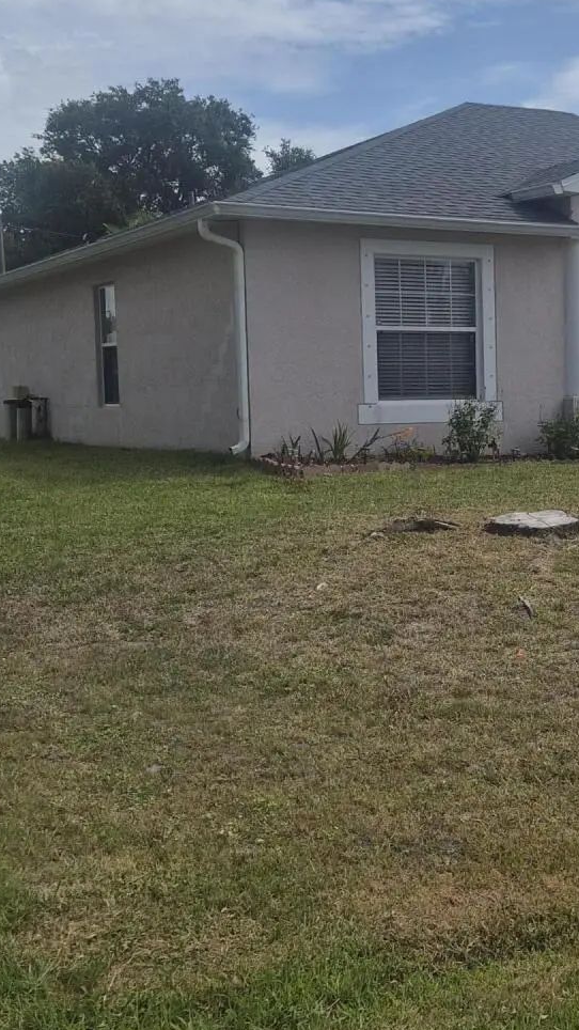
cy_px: 496
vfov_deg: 39.9
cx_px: 501
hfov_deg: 22.6
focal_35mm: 52
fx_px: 1420
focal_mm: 5.4
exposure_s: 1/7696
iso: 50
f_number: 1.8
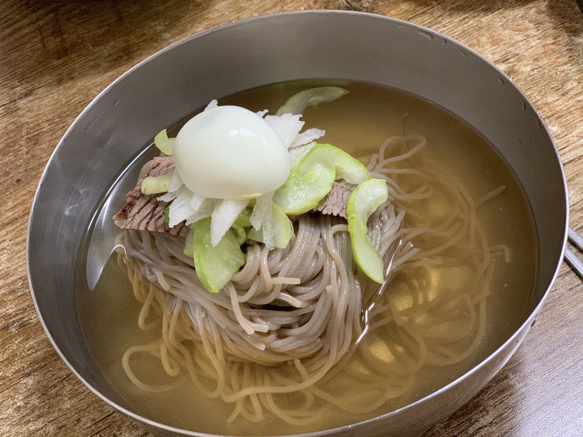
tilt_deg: -52.3
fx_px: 876
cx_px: 292
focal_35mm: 52
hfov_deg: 36.8
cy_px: 218
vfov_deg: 28.0
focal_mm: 6
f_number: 2.4
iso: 320
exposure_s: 1/60
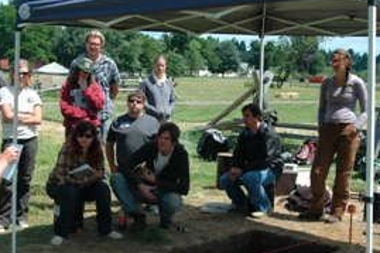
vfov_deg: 20.2
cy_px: 175
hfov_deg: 30.0
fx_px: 707
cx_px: 150
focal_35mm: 67
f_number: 5.6
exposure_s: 1/1250
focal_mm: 28
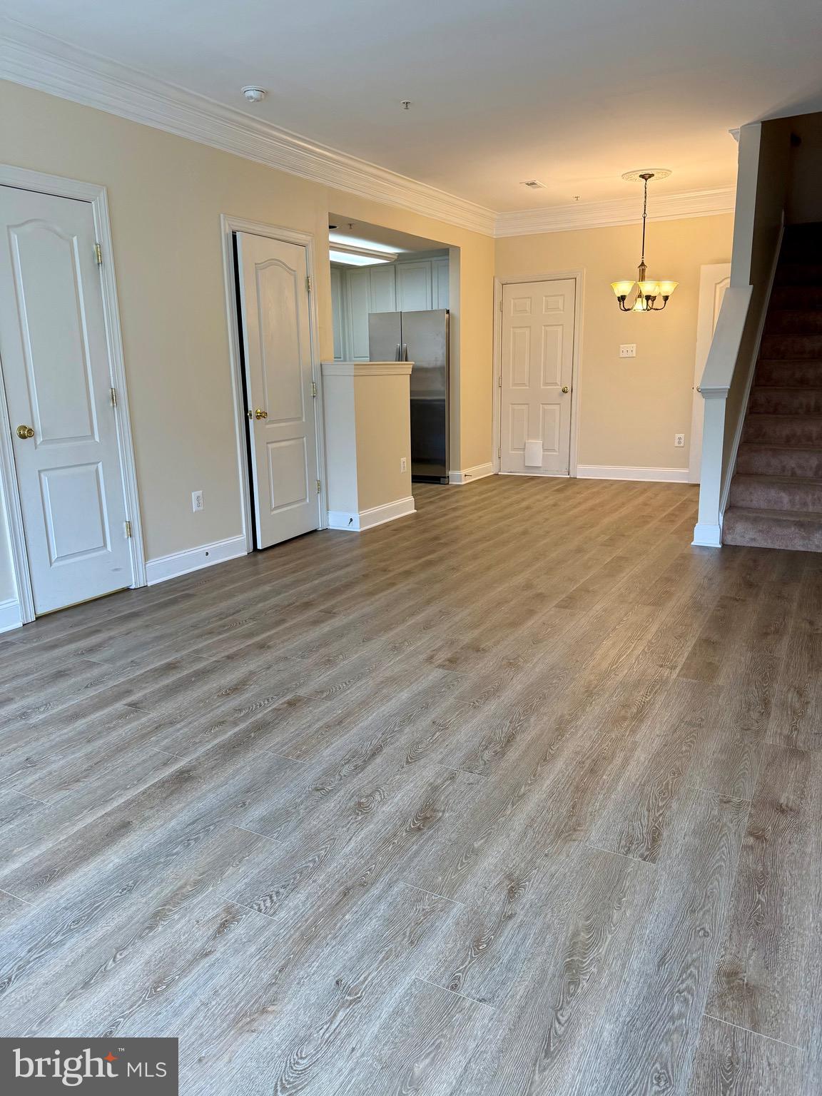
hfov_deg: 56.8
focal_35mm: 24
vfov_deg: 71.6
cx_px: 411
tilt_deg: -12.0
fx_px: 760
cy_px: 548
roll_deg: +1.0
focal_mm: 6.76
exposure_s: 1/146
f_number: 1.78
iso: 200
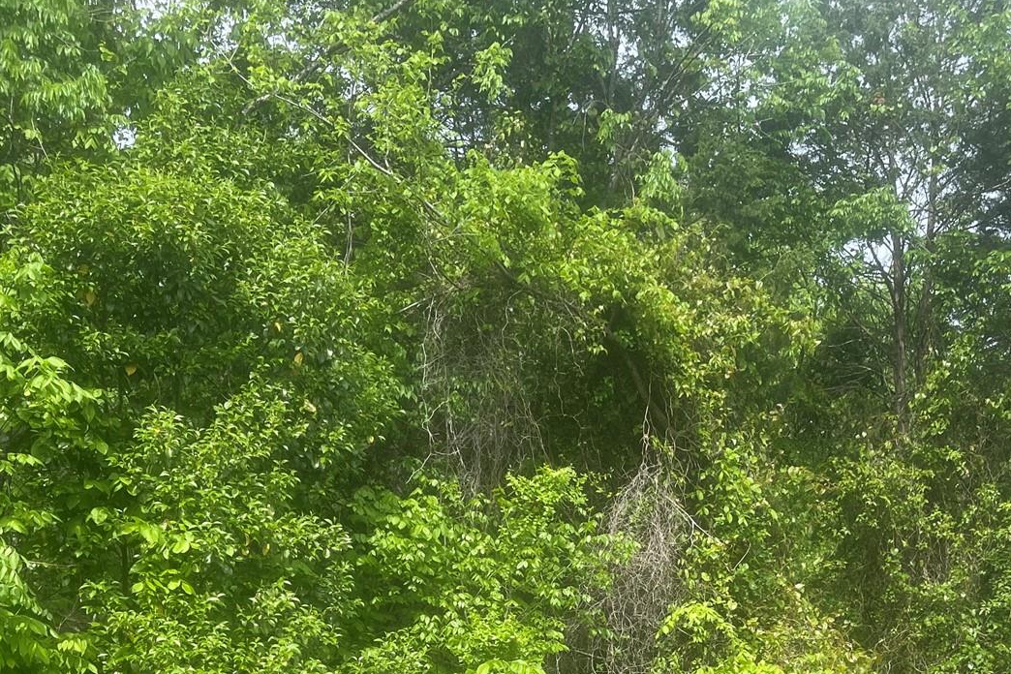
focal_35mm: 51
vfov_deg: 25.0
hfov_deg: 38.7
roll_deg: +1.6
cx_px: 619
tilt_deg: +1.6
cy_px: 701
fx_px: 1432
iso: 32
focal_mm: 5.1
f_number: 1.6
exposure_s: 1/1119
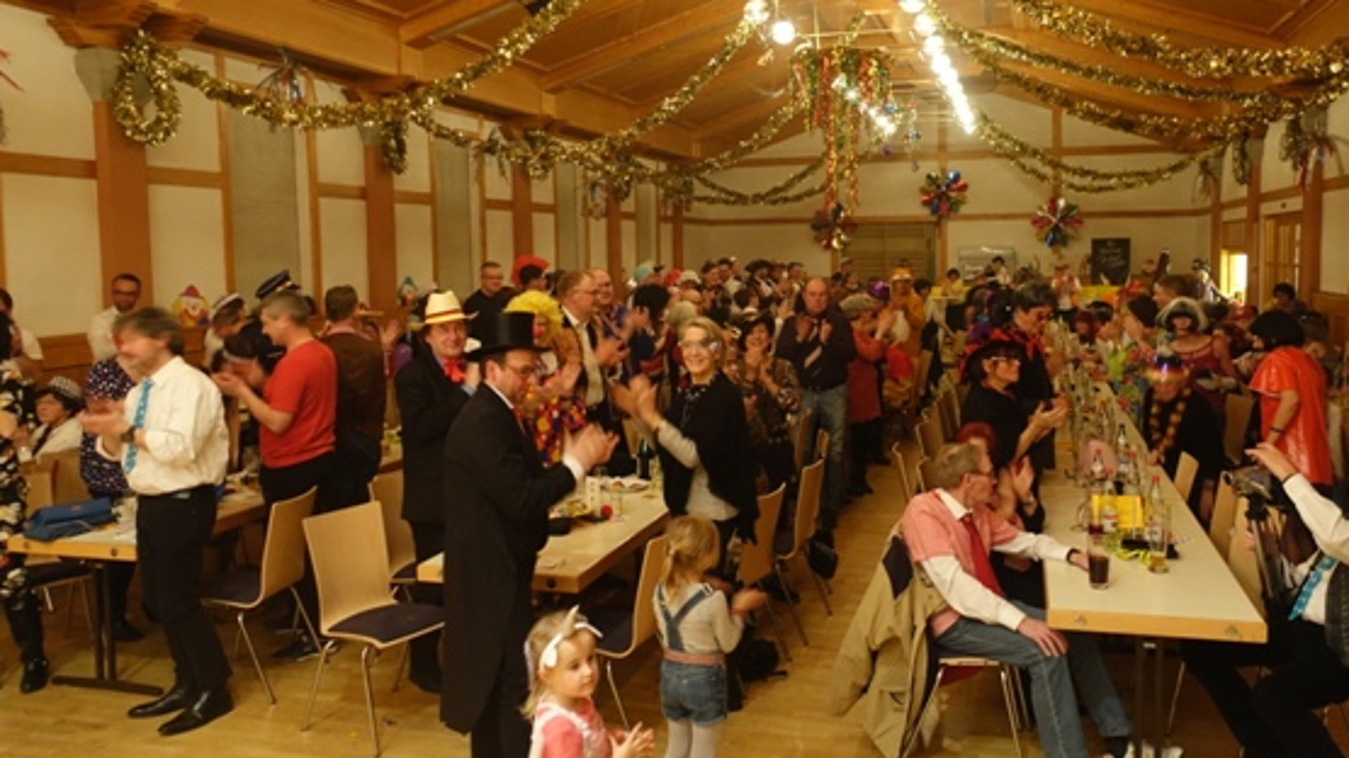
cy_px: 319
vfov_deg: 40.1
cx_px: 751
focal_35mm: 29
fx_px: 1037
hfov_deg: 65.9
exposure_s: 1/13
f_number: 1.8
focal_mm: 8.8
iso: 800
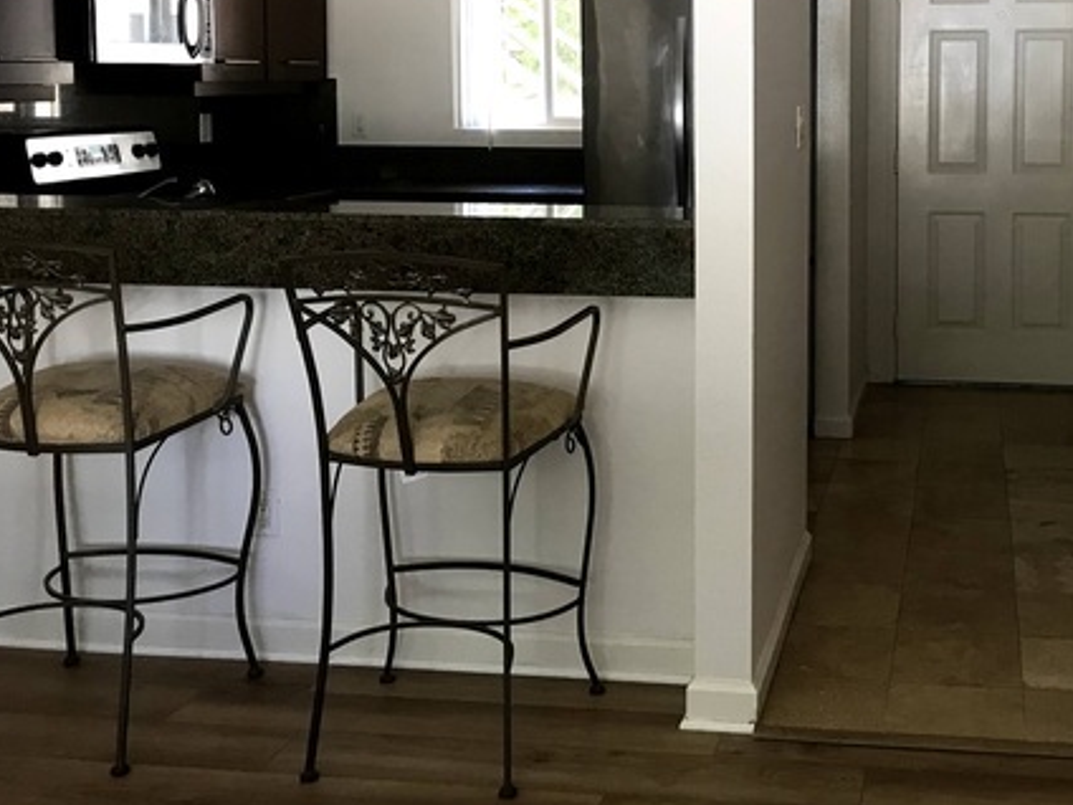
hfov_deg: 41.6
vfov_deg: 32.2
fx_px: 1364
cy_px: 190
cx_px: 811
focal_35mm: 44
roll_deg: -0.3
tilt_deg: -4.0
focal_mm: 3.99
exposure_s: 1/17
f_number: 1.8
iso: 40
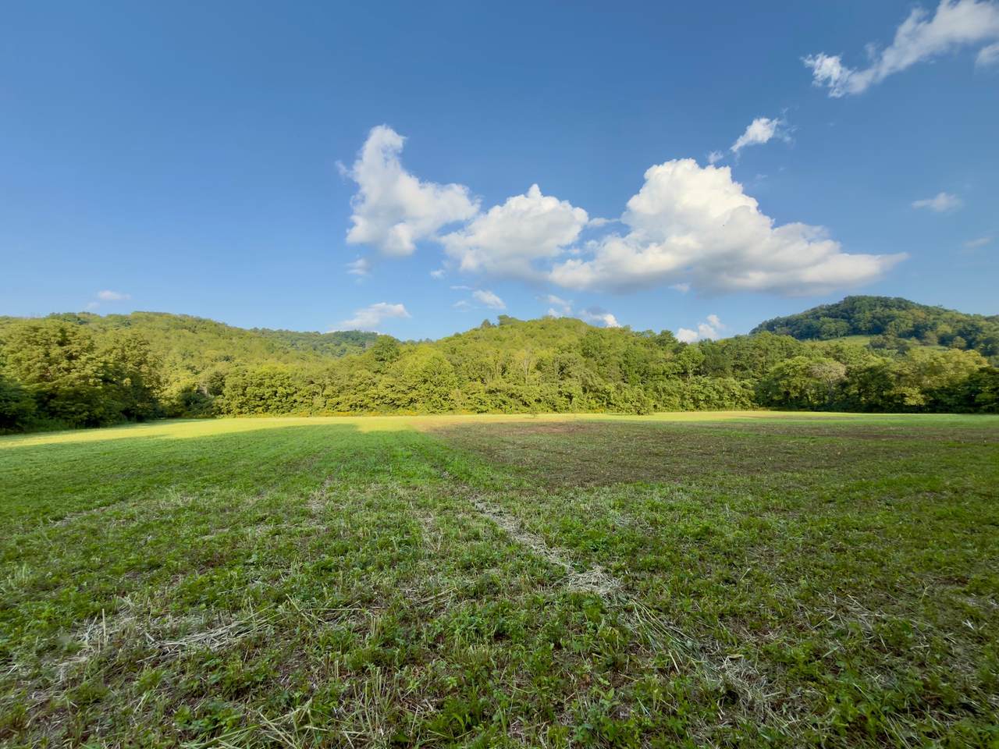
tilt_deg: +4.5
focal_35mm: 14
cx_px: 500
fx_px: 404
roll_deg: +0.2
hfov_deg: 102.1
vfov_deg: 85.7
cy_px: 374
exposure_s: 1/421
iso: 16
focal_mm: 2.22
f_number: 2.2
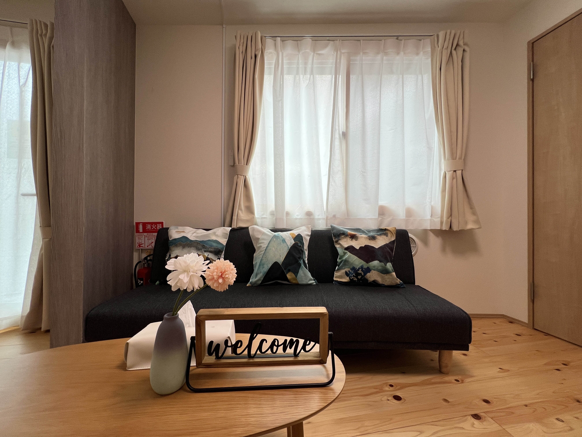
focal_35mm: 13
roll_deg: -0.5
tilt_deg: +0.3
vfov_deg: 89.9
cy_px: 218
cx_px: 291
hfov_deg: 106.2
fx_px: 219
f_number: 1.8
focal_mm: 1.57
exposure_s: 1/100
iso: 50
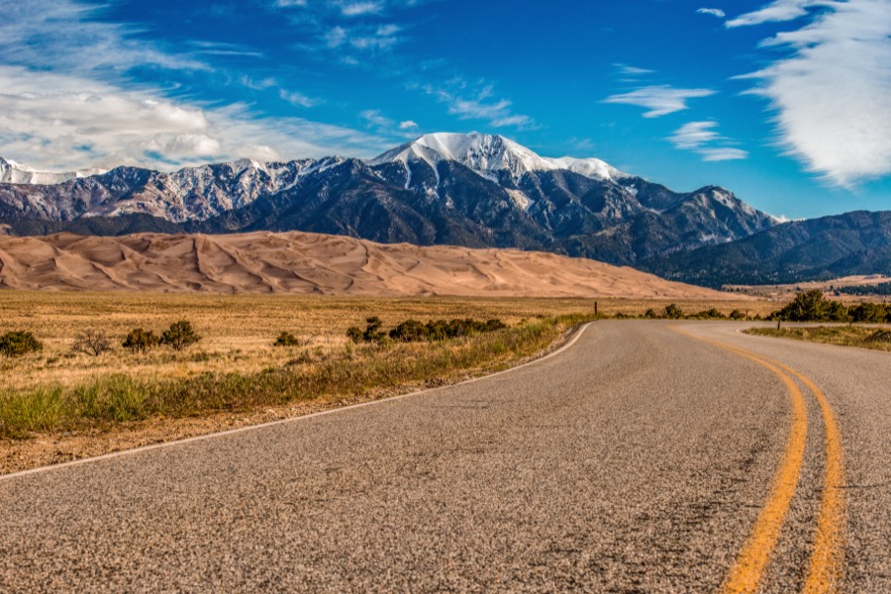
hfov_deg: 28.8
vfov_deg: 19.5
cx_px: 446
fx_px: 1732
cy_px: 297
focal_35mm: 70
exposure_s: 1/320
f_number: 11
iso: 200
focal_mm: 70
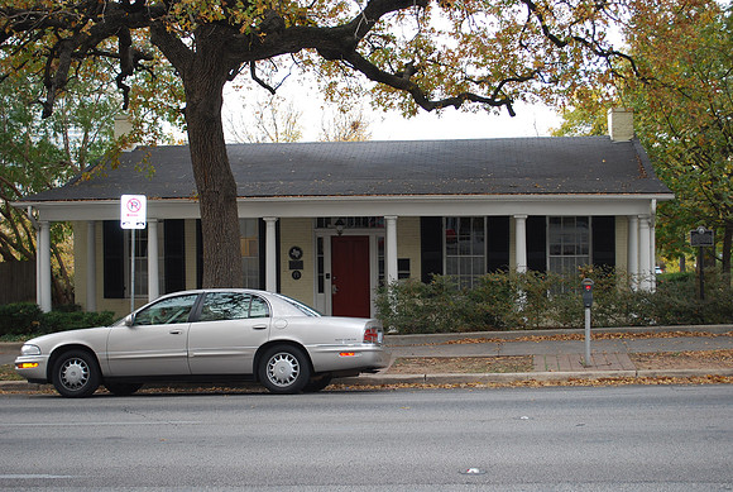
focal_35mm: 48
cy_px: 246
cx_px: 366
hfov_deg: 41.0
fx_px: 979
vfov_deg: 28.2
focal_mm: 32
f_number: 5
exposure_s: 1/125
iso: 180
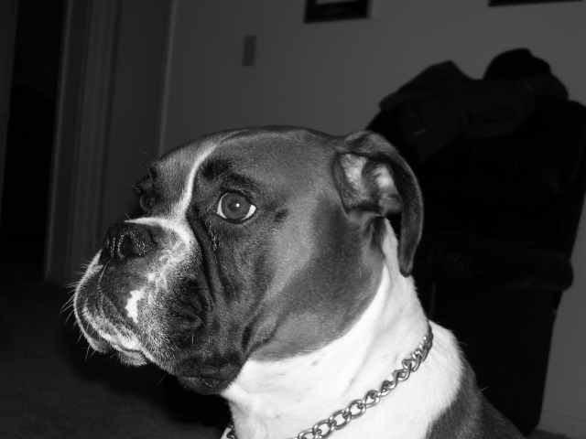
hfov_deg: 38.9
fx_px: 830
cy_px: 220
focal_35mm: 49
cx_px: 293
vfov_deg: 29.7
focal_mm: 7.5
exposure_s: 1/60.1
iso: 50
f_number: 3.1
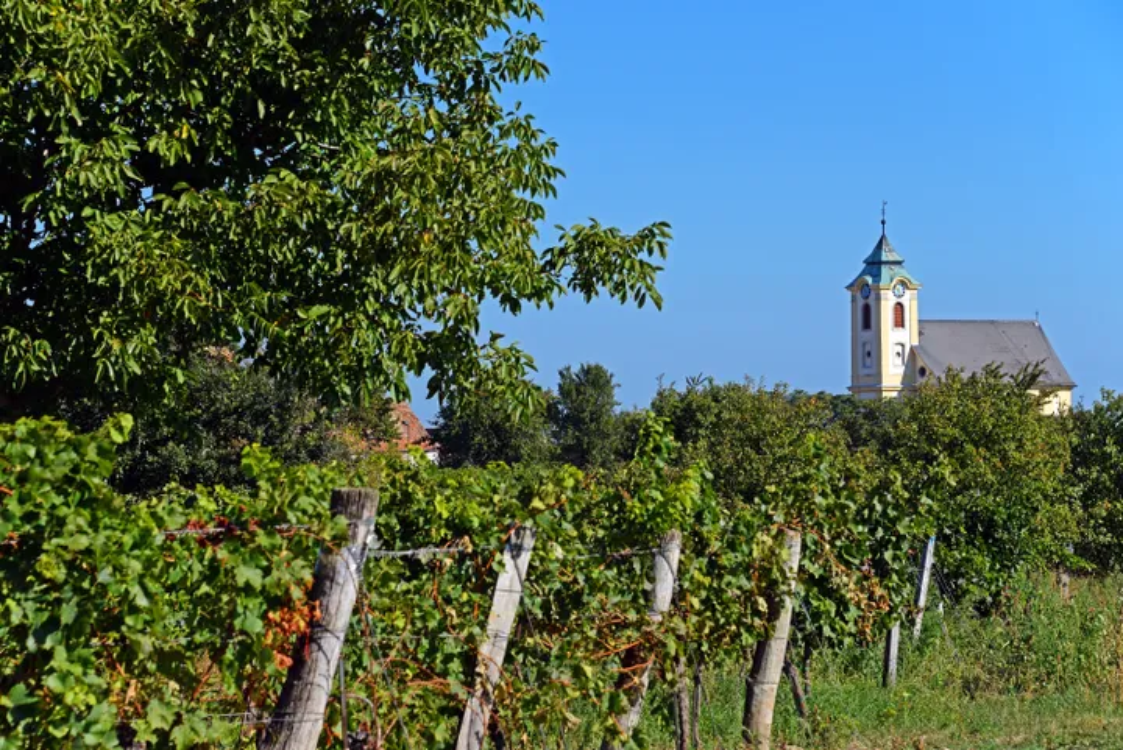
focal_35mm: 112
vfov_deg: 12.2
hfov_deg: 18.3
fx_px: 3496
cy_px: 375
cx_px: 562
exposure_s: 1/200
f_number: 9
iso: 100
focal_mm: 112
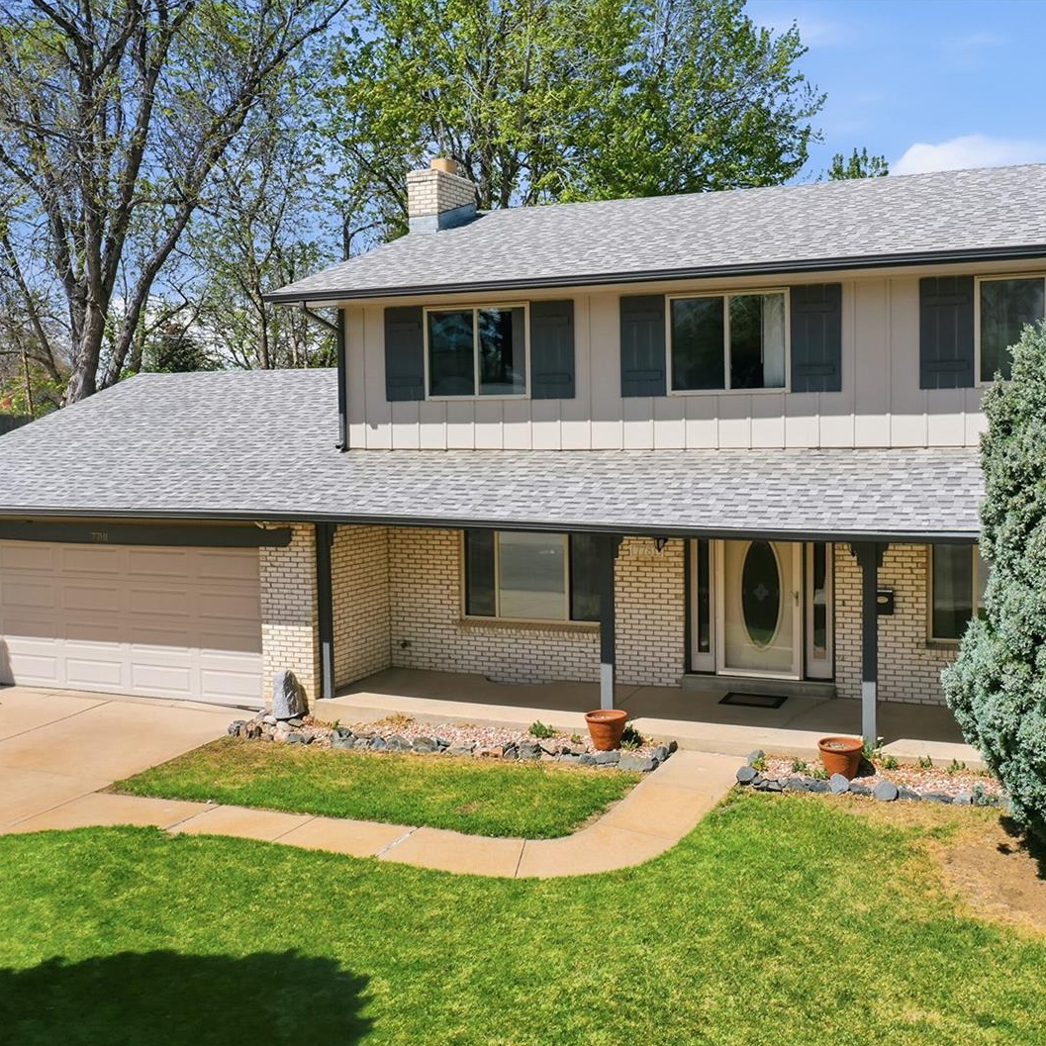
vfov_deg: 46.0
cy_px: 524
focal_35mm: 36
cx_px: 599
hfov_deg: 45.9
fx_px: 1231
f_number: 6.3
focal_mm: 10.3
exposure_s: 1/800
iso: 100
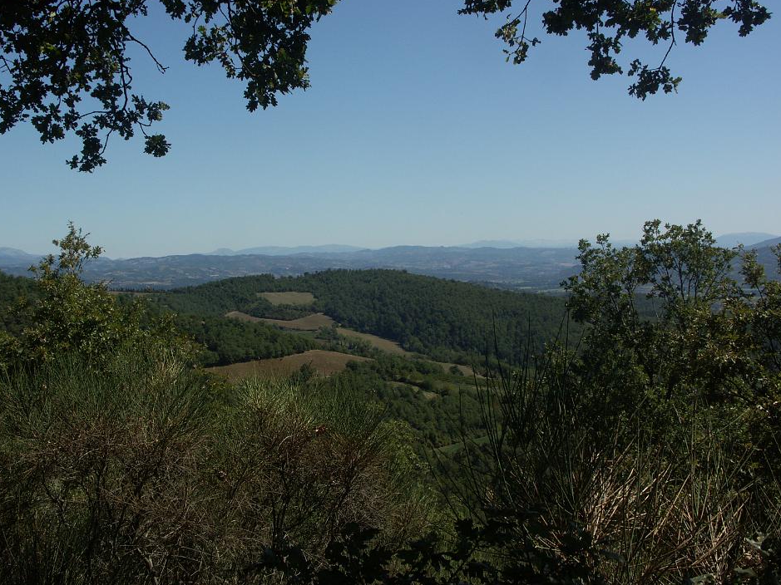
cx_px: 365
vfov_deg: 30.3
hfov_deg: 39.6
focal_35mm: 48
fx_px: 1083
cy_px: 297
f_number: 8
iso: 64
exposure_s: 1/320
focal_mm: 11.41
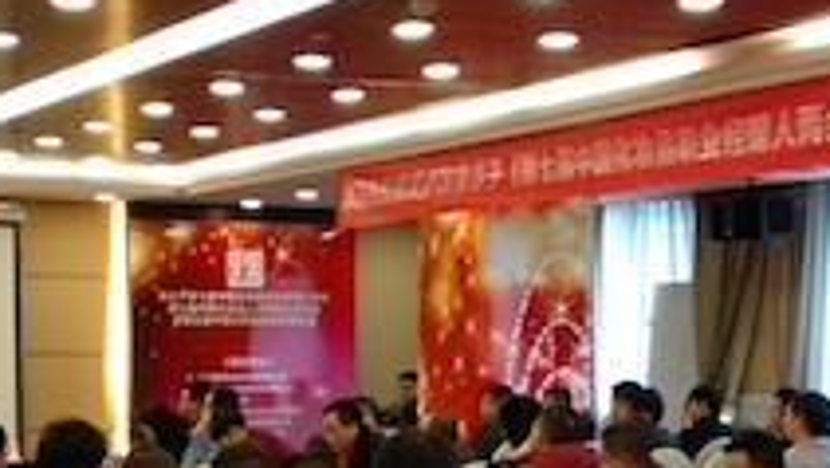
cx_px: 397
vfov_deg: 13.0
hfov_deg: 23.4
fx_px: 2004
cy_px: 541
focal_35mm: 91
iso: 500
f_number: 2.2
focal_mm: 3.81
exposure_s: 1/25
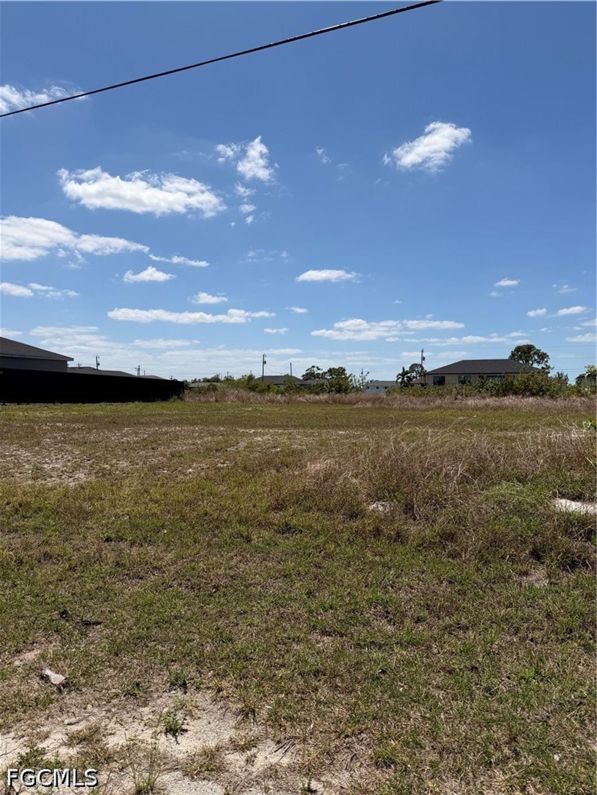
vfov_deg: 71.6
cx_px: 298
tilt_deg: -1.1
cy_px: 398
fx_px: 552
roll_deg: -0.4
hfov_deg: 56.8
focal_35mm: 24
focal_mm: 6.76
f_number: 1.78
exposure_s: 1/8130
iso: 80
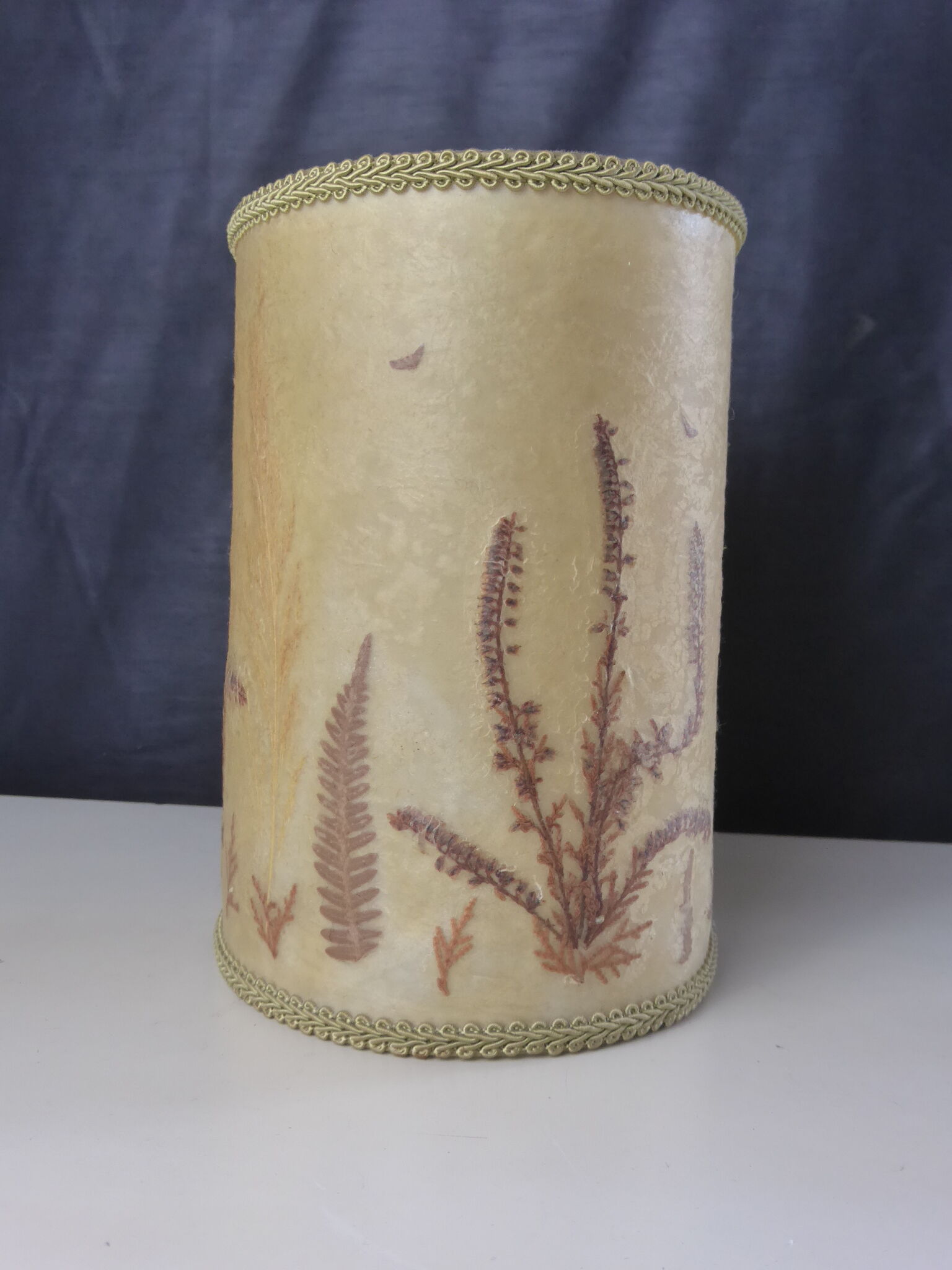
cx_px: 476
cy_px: 635
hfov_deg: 36.8
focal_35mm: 39
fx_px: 1430
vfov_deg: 47.9
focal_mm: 6.9
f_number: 3.9
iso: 320
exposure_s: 1/60
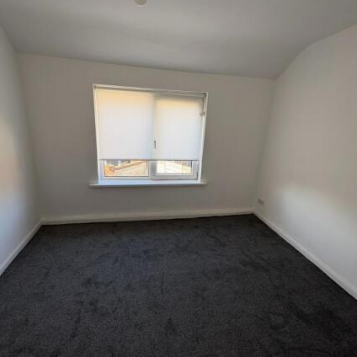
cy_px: 174
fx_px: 198
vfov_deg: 84.0
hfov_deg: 84.0
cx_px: 177
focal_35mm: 17
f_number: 2.2
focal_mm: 2.22
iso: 40
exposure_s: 1/103
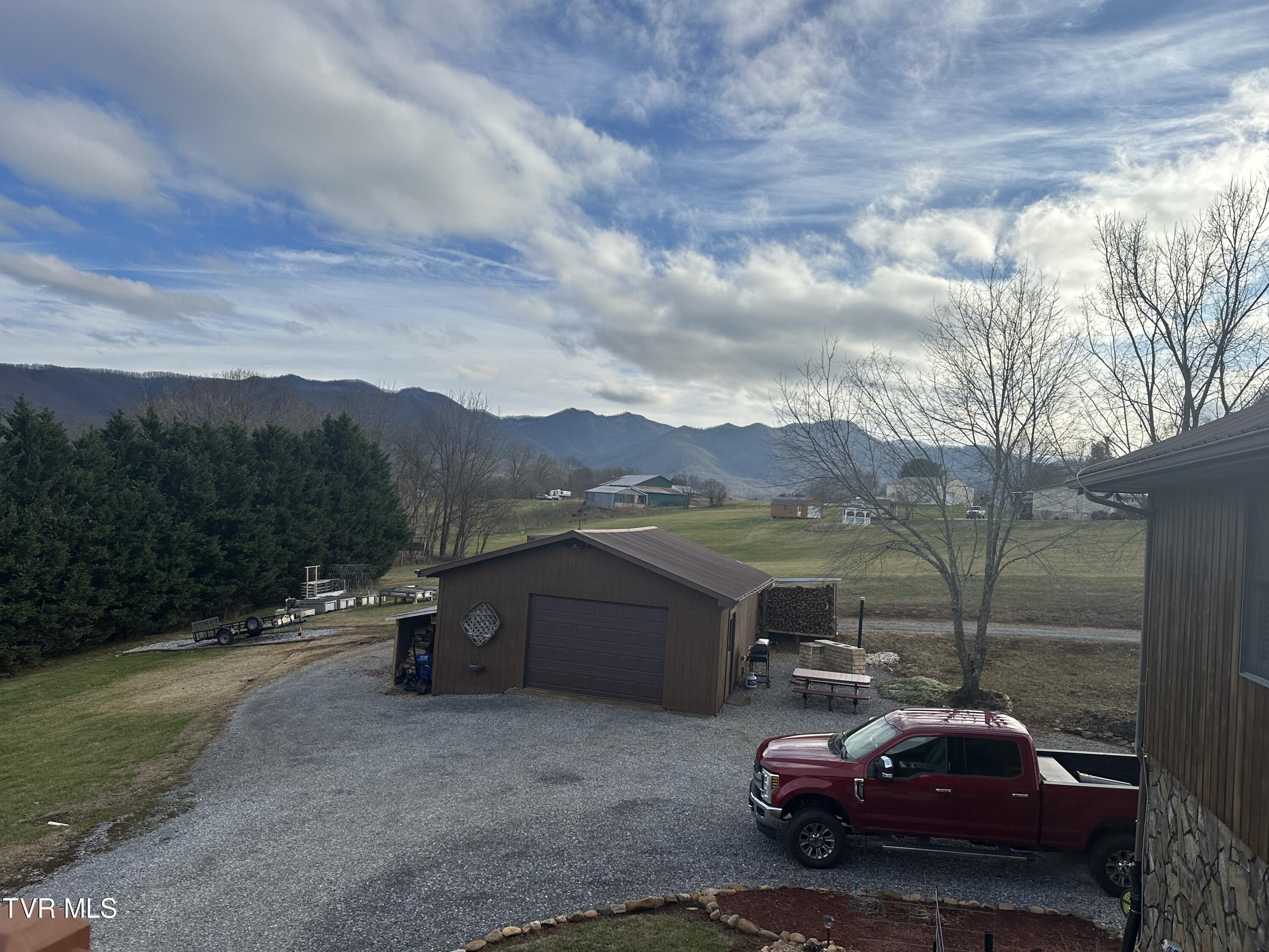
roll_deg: -3.6
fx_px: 880
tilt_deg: +0.7
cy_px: 476
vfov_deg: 56.8
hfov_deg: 71.6
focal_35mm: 24
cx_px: 634
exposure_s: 1/5525
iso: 80
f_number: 1.78
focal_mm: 6.86
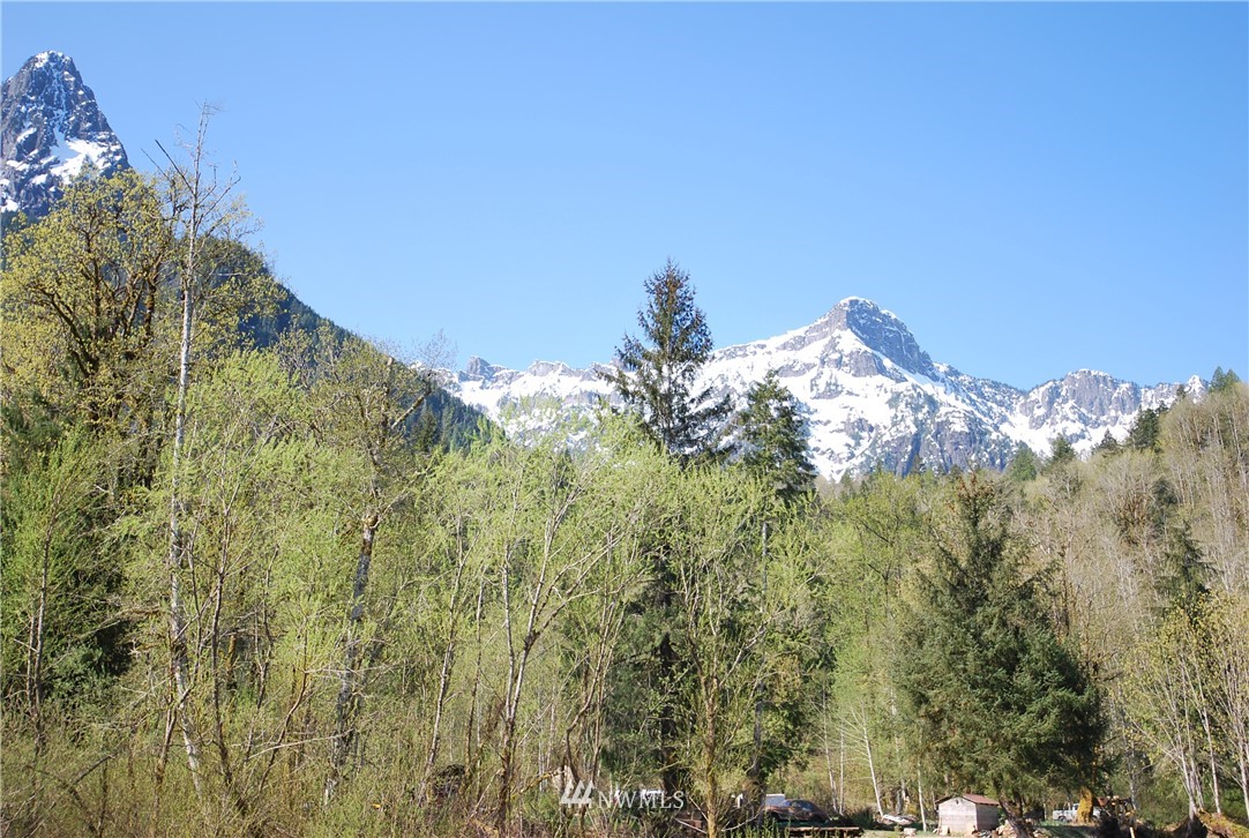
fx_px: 1251
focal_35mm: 36
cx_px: 624
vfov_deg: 37.0
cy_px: 419
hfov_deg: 53.0
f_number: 7.1
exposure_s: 1/200
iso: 100
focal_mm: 24
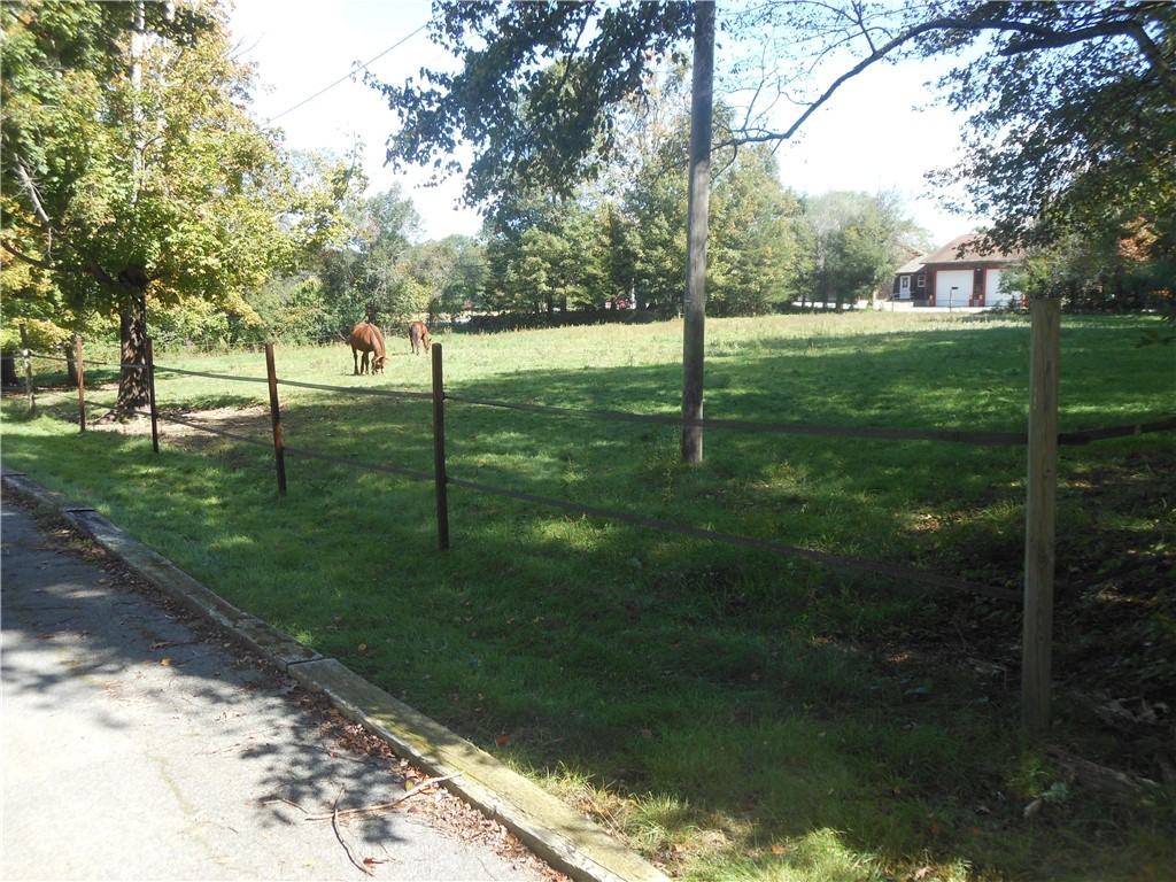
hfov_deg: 55.4
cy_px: 441
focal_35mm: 33
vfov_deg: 42.9
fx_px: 1121
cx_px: 588
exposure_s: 1/160
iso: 80
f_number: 3.5
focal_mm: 6
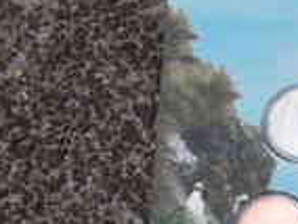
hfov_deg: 12.8
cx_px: 663
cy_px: 343
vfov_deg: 11.3
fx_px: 1087
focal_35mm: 126
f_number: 3.3
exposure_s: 1/45
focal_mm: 4.1
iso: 83
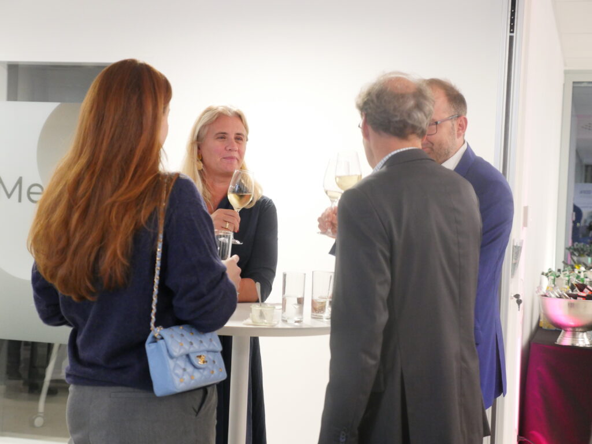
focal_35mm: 62
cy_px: 222
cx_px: 296
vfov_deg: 23.7
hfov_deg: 31.2
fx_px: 1060
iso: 2000
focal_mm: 31
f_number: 2.8
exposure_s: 1/80
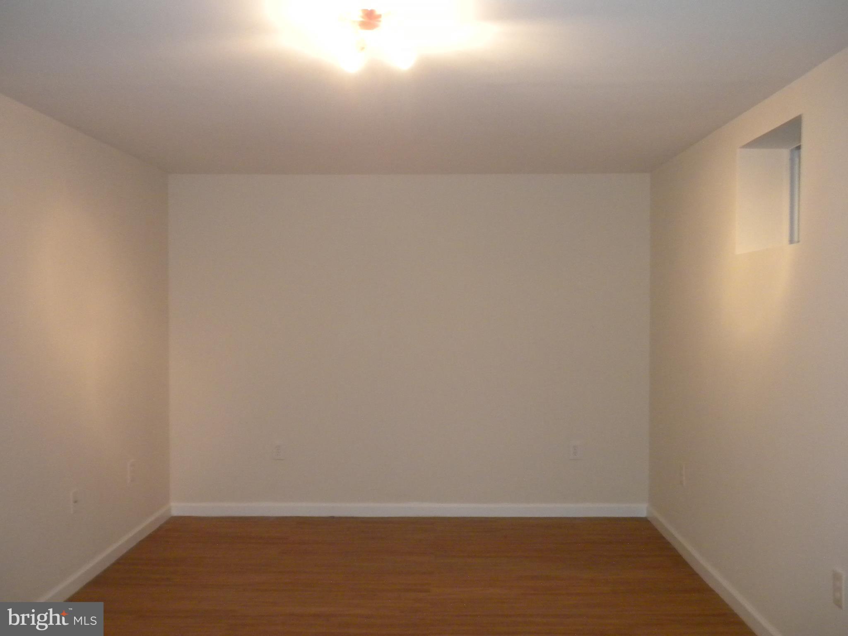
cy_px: 318
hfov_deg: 50.1
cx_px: 424
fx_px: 906
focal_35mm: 37
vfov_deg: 38.7
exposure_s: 1/30
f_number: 3.5
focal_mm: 6.6
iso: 400
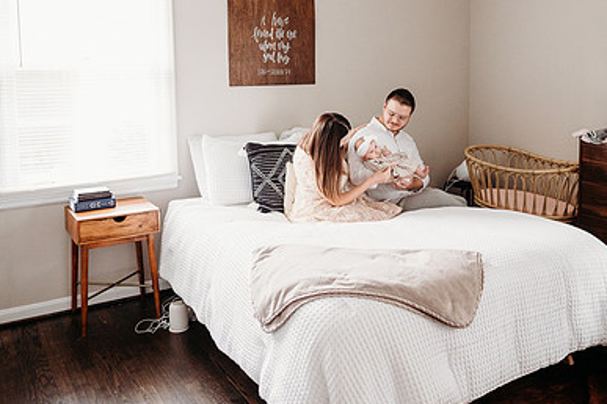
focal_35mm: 36
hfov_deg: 52.6
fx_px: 607
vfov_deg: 36.2
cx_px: 376
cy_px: 112
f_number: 2.5
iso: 1250
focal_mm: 24
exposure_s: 1/200
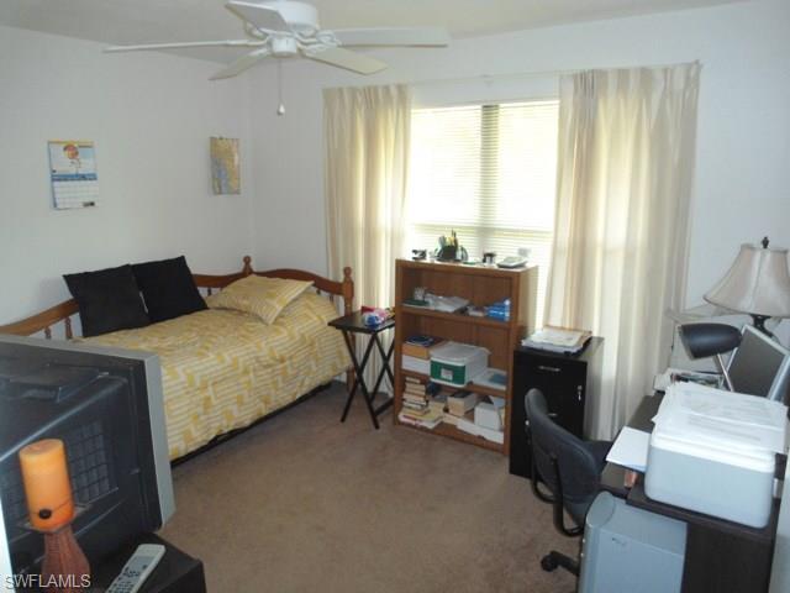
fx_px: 593
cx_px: 395
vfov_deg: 53.1
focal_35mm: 26
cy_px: 296
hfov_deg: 67.3
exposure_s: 1/30
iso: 200
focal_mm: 4.7
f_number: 2.8
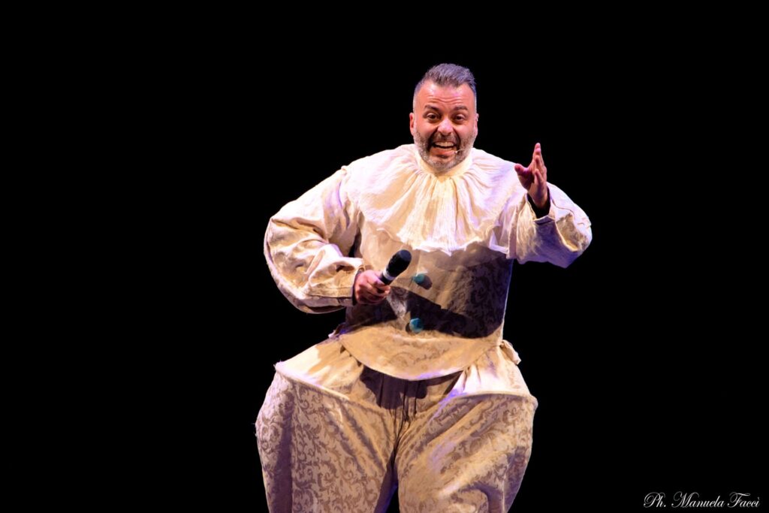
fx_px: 8972
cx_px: 384
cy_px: 256
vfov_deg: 3.3
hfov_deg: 4.9
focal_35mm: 420
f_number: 5.6
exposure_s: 1/200
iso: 800
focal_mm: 280
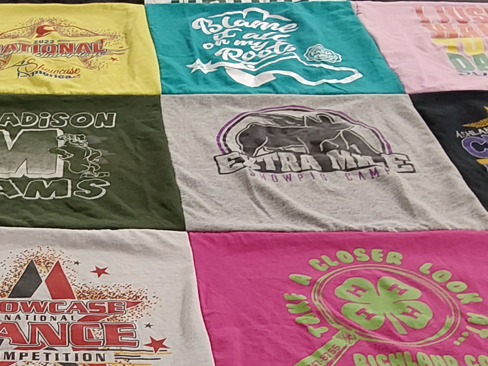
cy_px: 357
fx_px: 888
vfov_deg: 22.5
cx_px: 14
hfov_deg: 29.0
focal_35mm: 63
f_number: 1.9
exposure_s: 1/60
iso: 100
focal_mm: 2.91
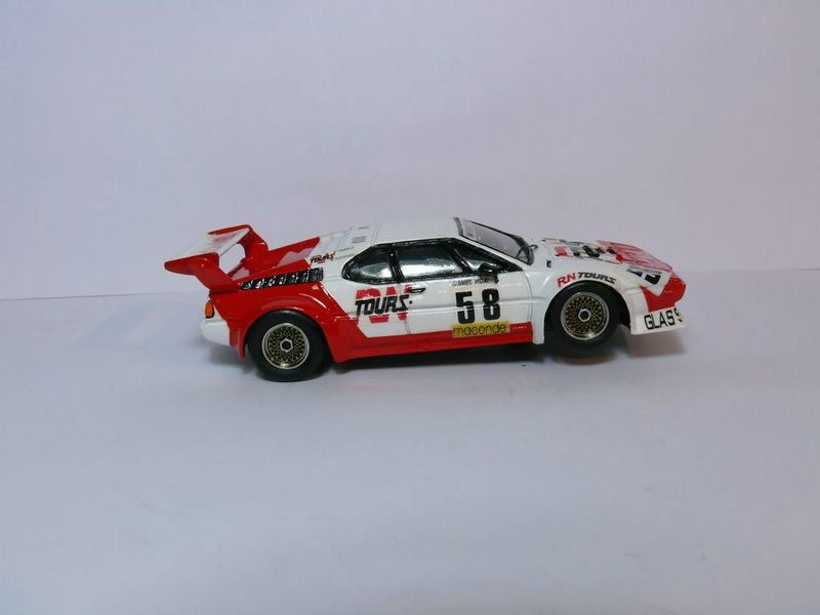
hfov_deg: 52.6
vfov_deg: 40.7
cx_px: 410
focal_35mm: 35
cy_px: 308
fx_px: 829
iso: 100
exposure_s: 1/8
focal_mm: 7.4
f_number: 10
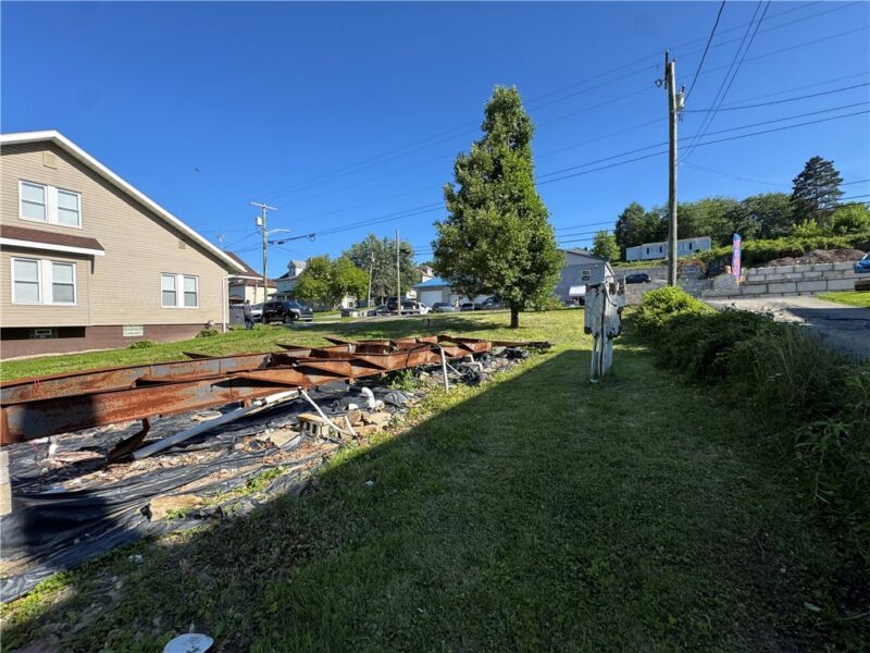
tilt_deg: -0.9
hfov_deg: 102.1
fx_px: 352
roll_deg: +0.7
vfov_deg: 85.7
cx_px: 435
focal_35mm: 14
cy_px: 326
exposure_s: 1/980
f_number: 2.2
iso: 50
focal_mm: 2.22
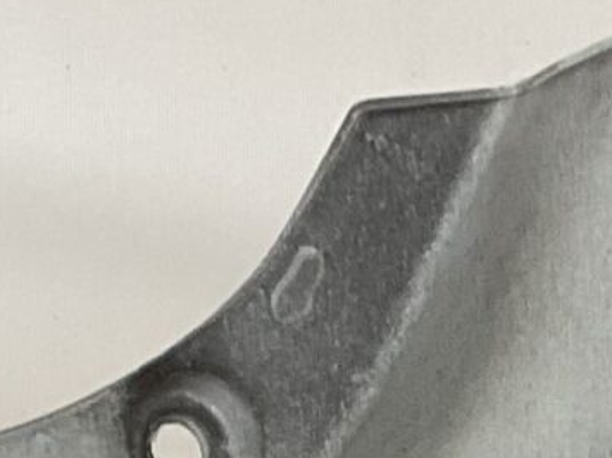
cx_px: 450
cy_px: 999
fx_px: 3694
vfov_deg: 6.8
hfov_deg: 9.5
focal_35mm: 209
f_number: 1.8
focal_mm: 3
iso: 100
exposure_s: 1/50
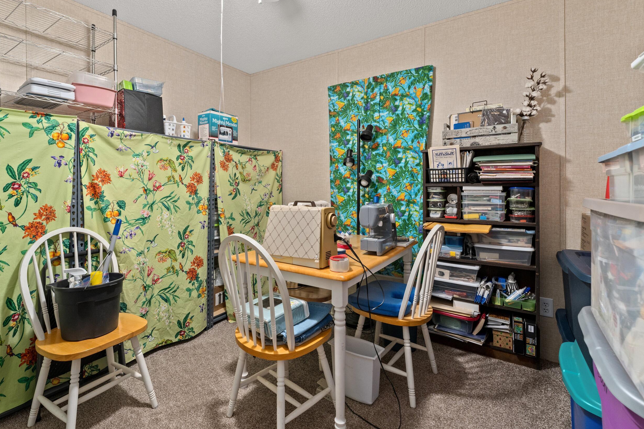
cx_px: 300
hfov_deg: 93.1
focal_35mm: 17
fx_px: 304
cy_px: 182
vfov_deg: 70.0
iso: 1000
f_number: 8
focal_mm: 14
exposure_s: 1/4
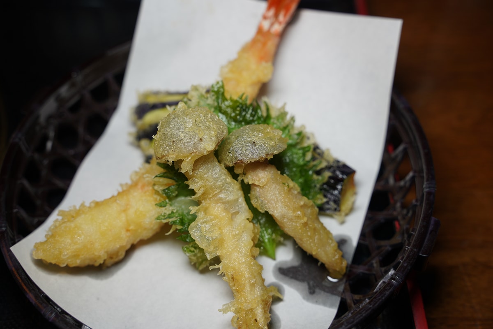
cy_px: 164
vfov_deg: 28.6
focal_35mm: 47
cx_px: 246
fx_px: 644
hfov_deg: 41.9
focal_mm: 47
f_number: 5
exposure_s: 1/100
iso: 100
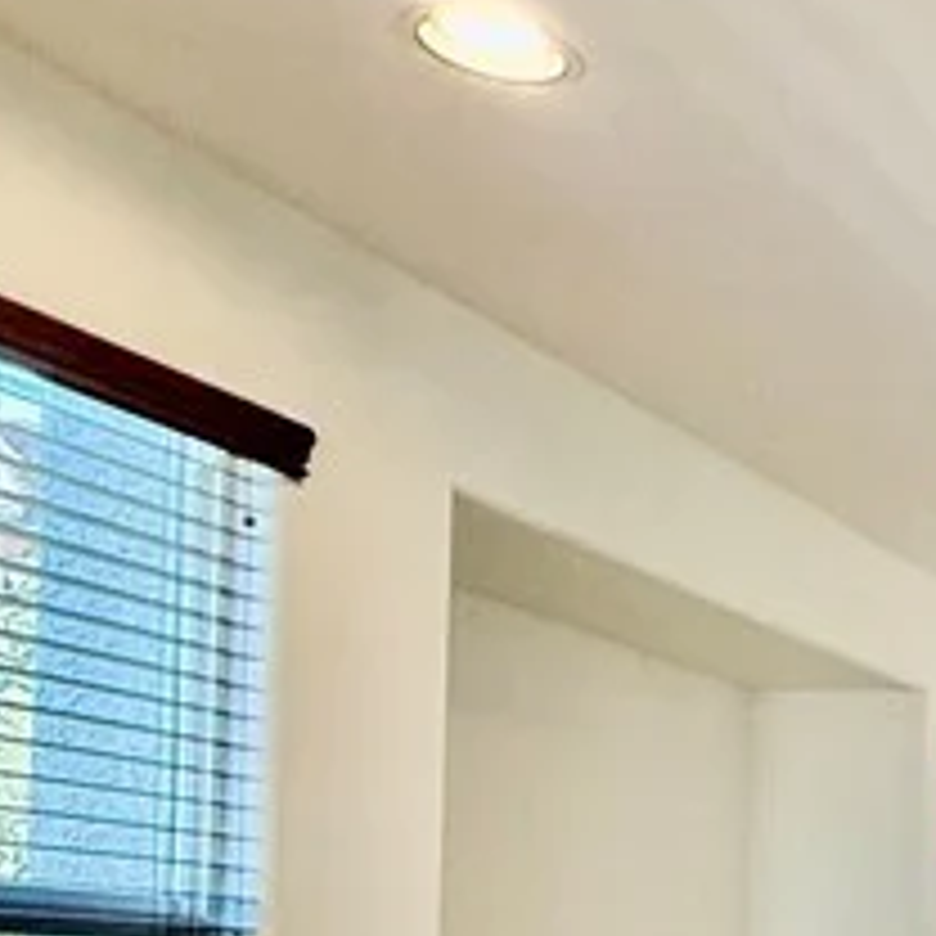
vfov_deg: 26.6
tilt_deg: +3.5
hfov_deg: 19.2
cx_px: 1786
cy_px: 940
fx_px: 1866
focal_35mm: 61
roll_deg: +0.5
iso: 160
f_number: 2.2
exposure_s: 1/120
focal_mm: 2.22
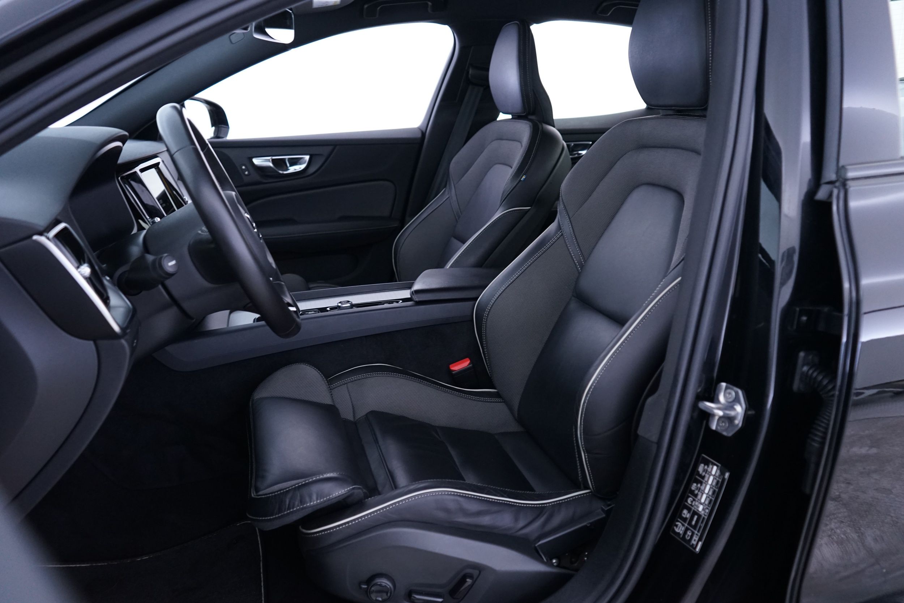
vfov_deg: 46.4
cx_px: 452
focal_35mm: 28
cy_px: 302
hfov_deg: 65.5
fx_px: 703
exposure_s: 1/20
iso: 2000
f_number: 4
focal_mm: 28
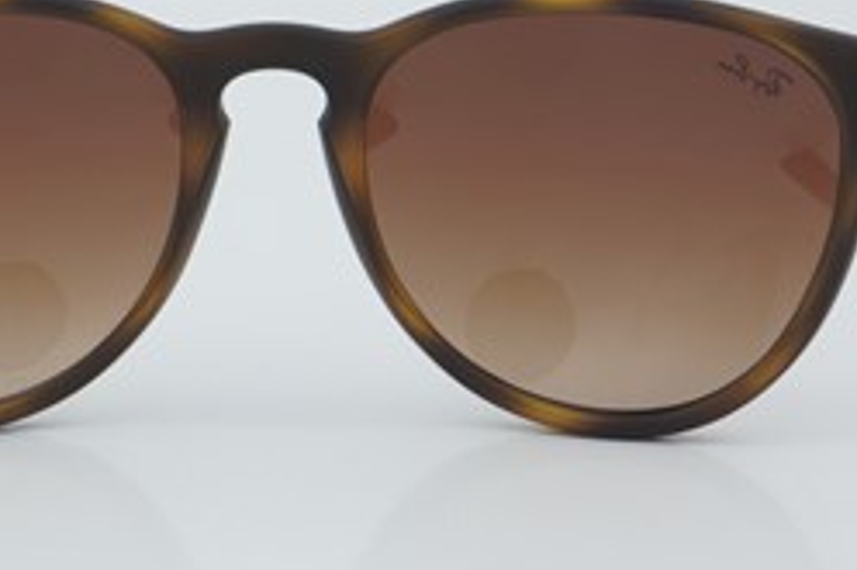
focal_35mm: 121
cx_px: 276
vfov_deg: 11.3
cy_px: 214
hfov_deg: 16.9
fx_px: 2878
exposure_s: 1/4
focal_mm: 50
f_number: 29
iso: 100
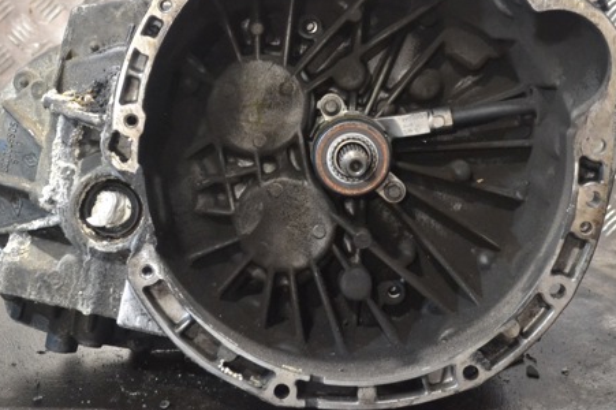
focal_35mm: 96
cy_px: 141
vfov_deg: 14.3
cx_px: 302
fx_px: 1636
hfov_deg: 21.3
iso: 3200
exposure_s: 1/40
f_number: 5.3
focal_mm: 45
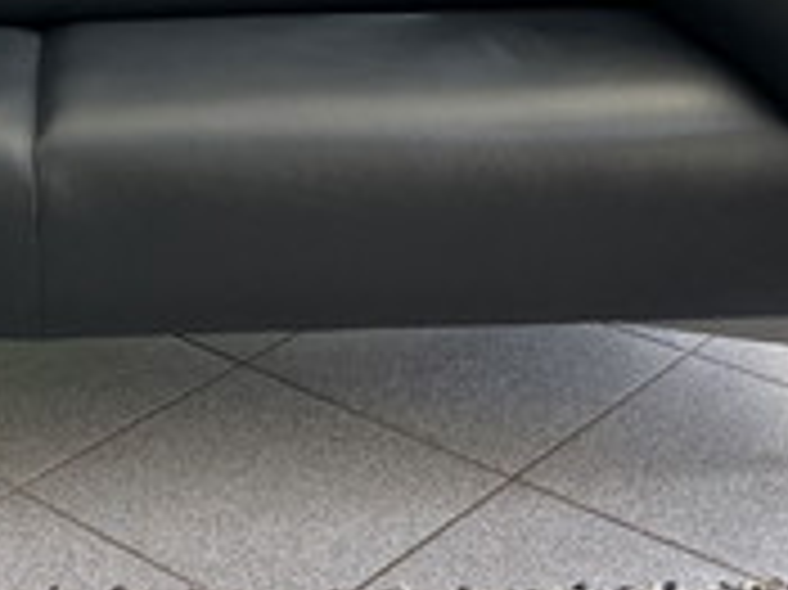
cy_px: 207
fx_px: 1865
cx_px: 81
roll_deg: +2.5
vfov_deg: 17.9
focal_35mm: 82
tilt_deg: -23.9
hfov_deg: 23.2
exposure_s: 1/121
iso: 80
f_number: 1.8
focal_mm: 3.99
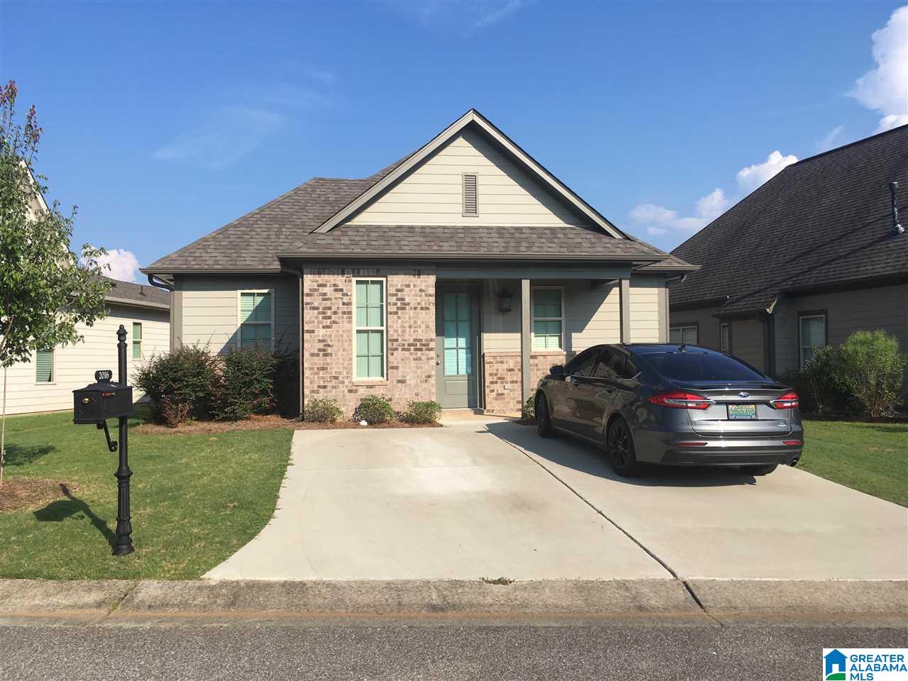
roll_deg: +0.4
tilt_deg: +2.3
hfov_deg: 61.7
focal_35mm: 29
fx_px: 761
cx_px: 454
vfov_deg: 48.2
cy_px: 340
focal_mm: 4.15
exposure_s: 1/1603
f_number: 2.2
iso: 25
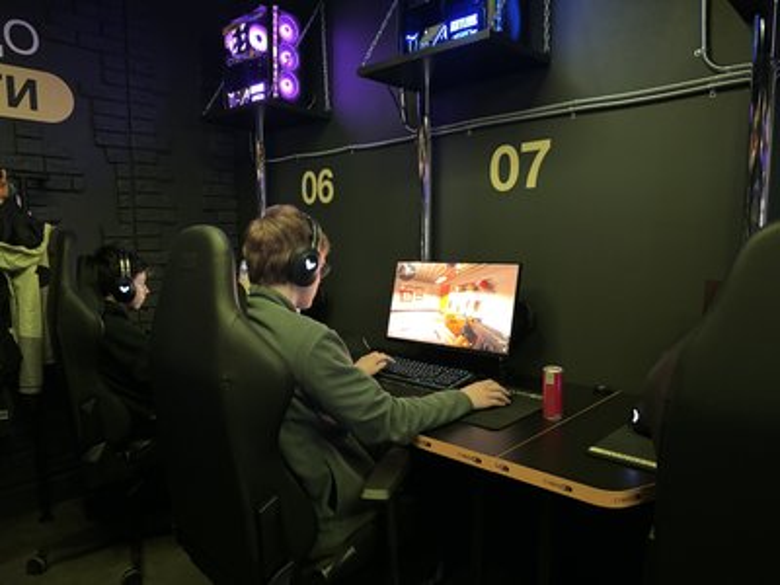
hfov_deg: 71.6
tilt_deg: -5.8
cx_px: 390
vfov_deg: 56.8
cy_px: 292
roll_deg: -0.2
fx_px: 541
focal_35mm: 24
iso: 1600
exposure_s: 1/30
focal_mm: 6.76
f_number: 1.78
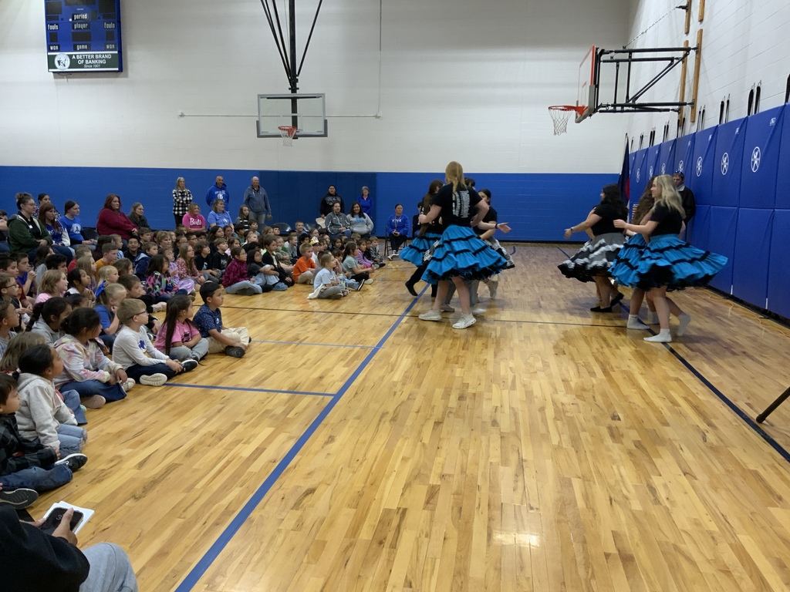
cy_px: 296
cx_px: 395
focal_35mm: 29
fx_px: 662
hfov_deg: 61.7
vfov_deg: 48.2
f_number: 1.8
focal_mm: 3
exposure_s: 1/60
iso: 125
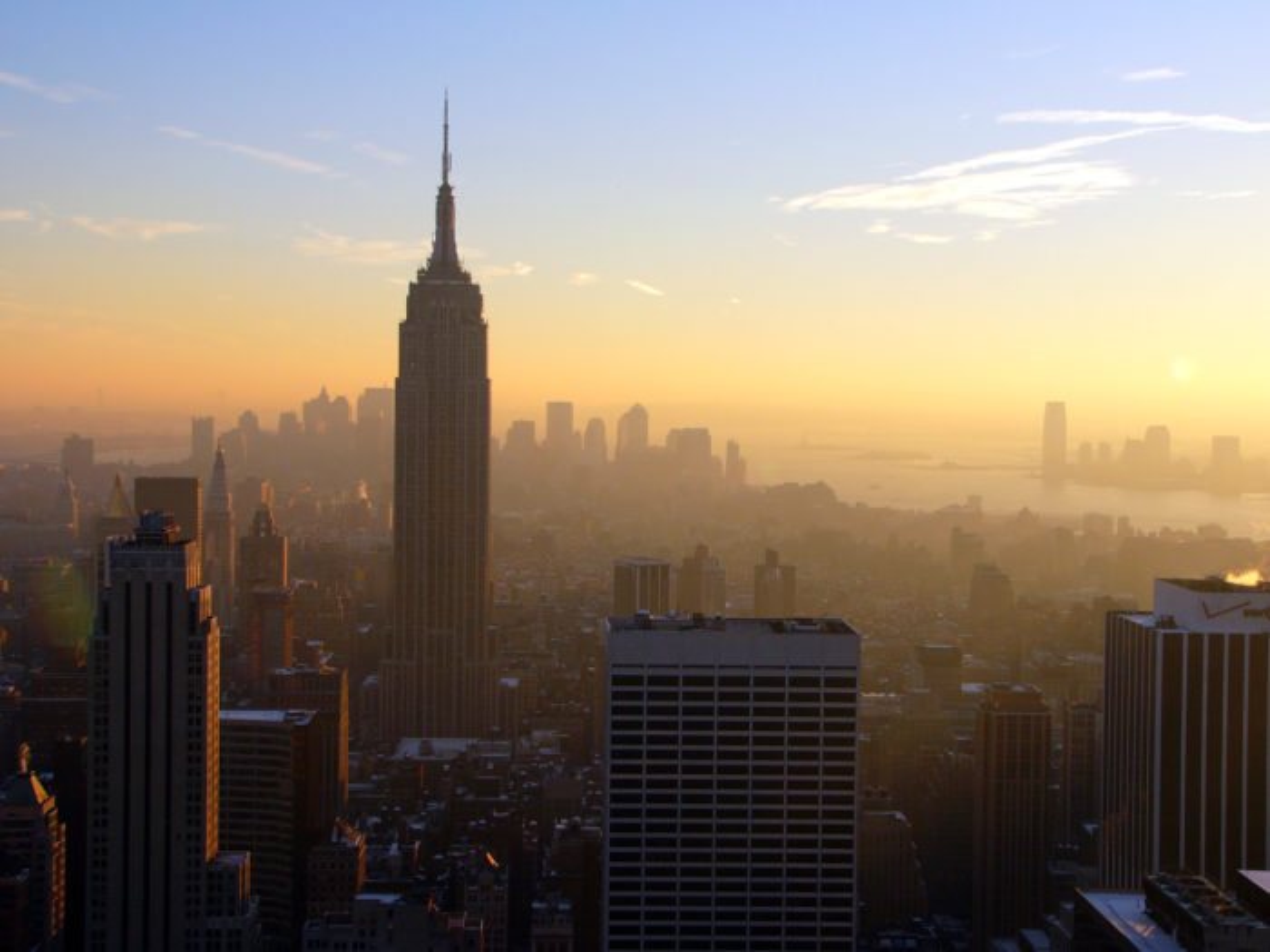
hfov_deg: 33.8
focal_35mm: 57
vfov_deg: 25.7
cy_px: 476
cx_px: 635
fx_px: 2091
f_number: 4
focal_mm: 9.6
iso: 50
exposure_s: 1/400
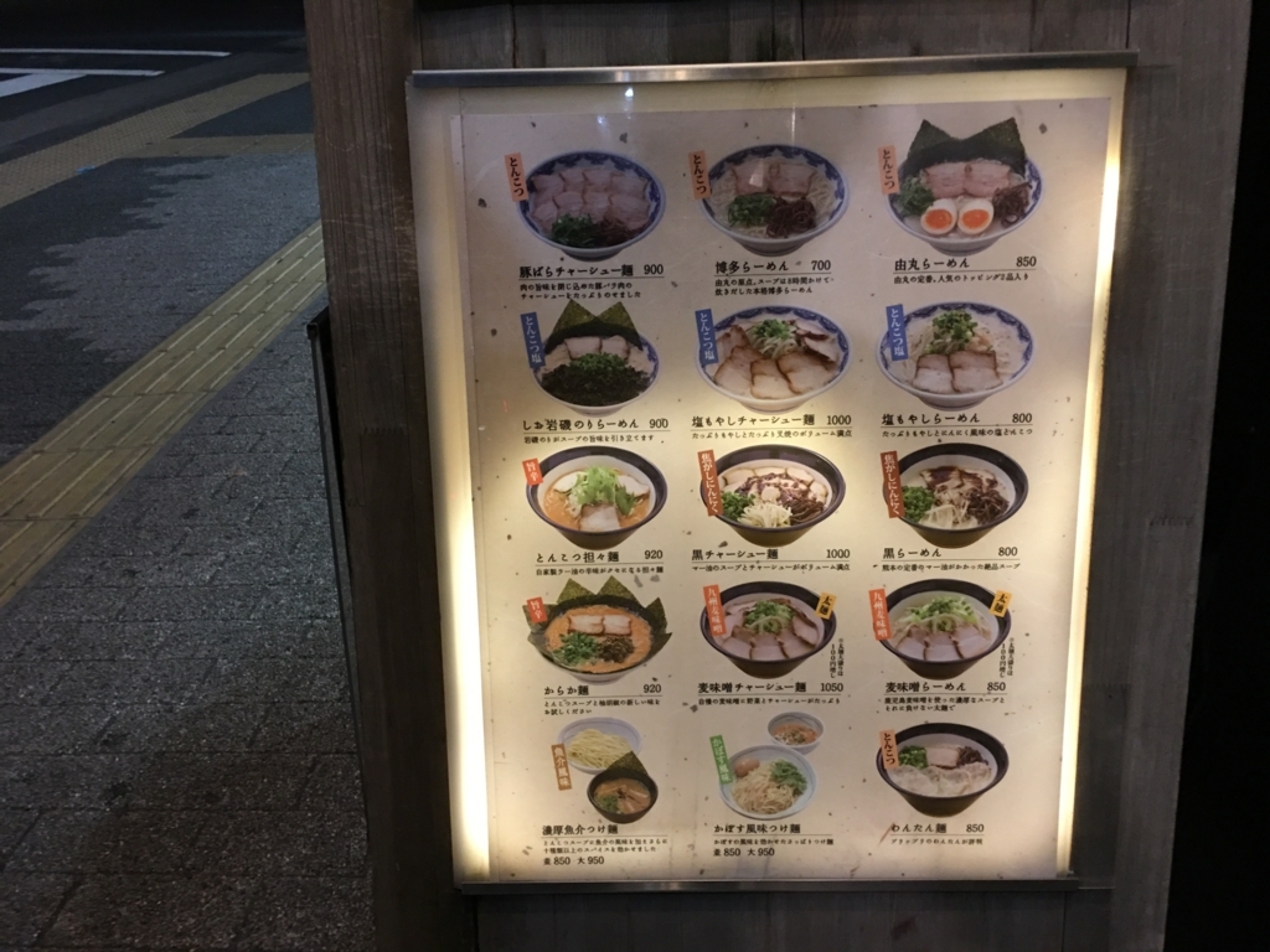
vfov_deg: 48.2
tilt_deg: -25.9
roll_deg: -0.7
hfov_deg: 61.7
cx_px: 635
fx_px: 1064
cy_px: 476
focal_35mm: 29
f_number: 2.2
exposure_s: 1/15
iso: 80
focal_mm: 4.15
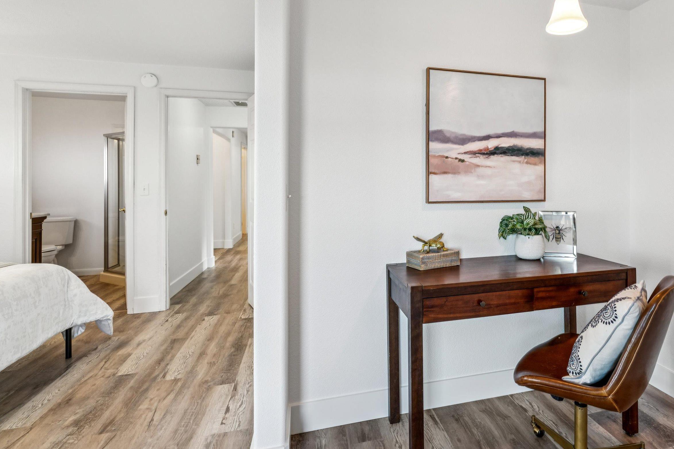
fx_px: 398
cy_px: 180
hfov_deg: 78.6
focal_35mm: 21
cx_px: 432
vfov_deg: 58.4
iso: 400
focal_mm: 16.2
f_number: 13
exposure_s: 1/5
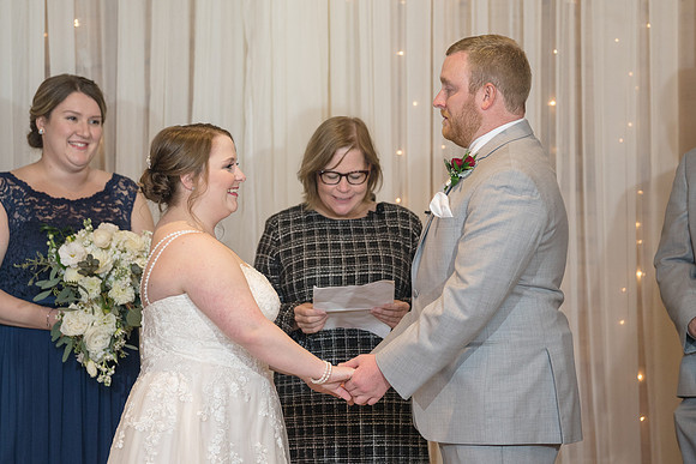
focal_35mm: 183
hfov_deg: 11.3
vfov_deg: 7.5
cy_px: 212
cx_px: 329
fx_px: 3531
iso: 2000
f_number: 4
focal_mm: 167
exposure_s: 1/200
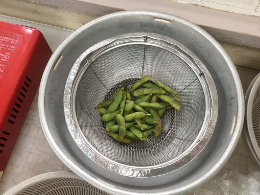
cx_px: 130
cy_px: 98
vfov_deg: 45.4
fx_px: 233
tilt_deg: -70.0
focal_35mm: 31
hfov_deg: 58.4
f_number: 2.4
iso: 100
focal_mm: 3.3
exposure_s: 1/60
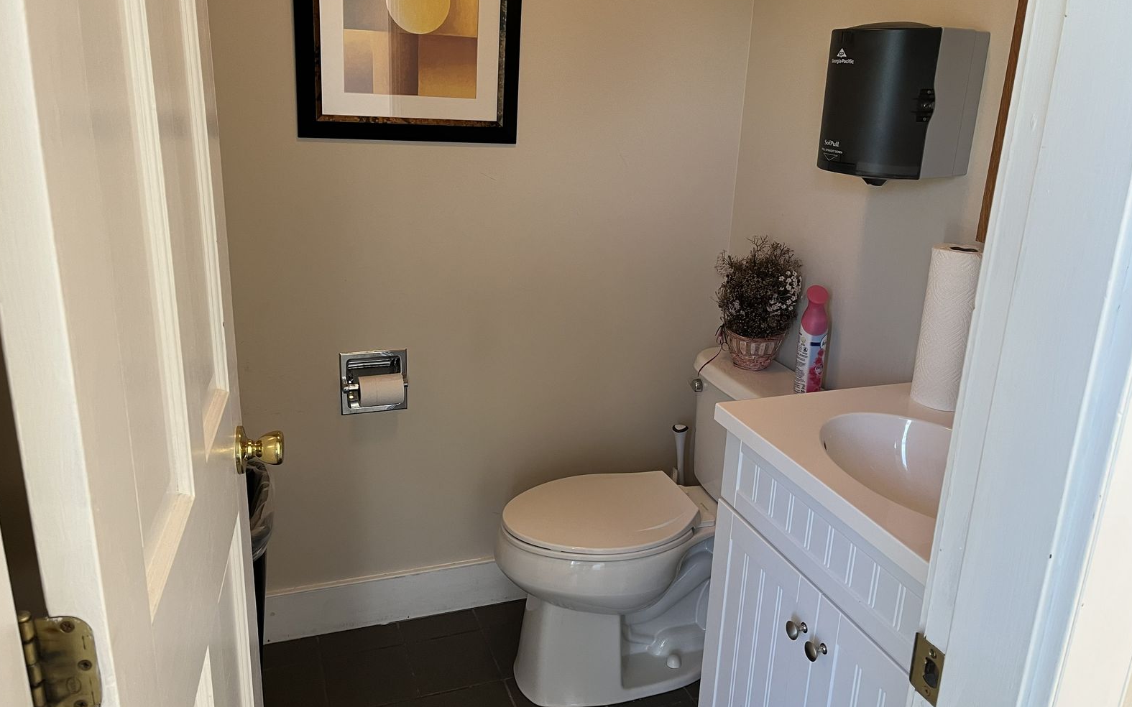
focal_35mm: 28
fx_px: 864
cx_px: 566
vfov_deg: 44.5
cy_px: 328
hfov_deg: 66.5
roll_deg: -0.8
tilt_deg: -16.7
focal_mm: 5.1
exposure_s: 1/60
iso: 100
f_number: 1.6
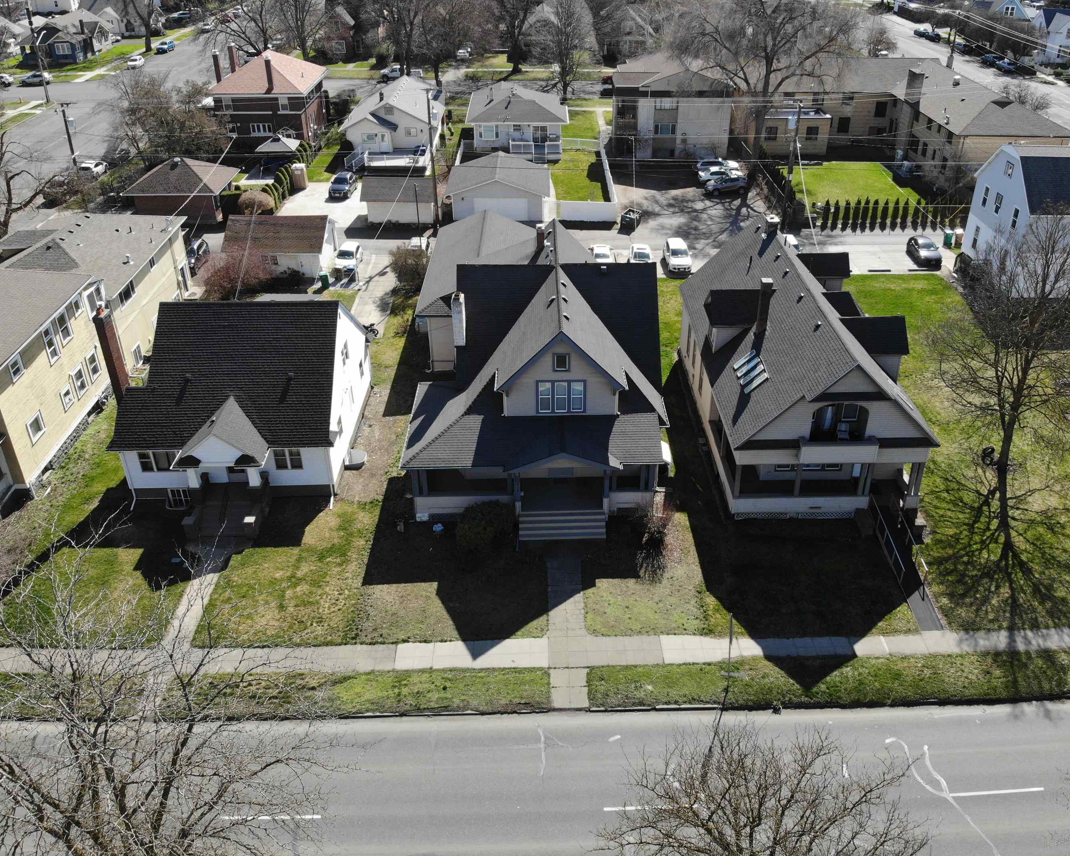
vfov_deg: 53.1
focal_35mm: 27
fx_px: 855
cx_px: 577
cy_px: 396
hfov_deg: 64.0
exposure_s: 1/664
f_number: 2.8
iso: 119
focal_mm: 4.5
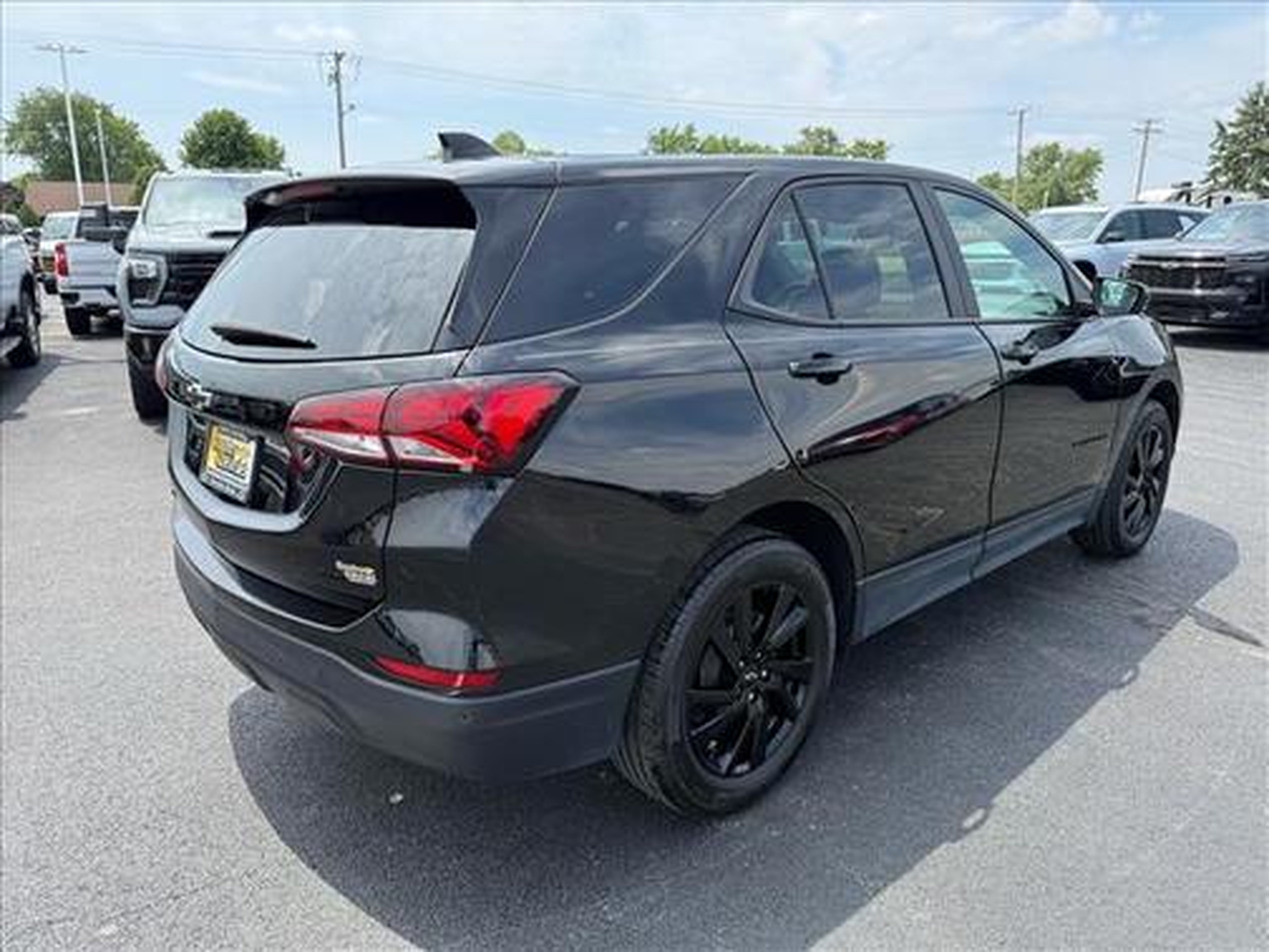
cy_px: 476
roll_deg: -0.1
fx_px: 880
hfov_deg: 71.6
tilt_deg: -12.2
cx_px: 634
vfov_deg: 56.8
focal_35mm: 24
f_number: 1.78
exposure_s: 1/1653
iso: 100
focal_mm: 6.76
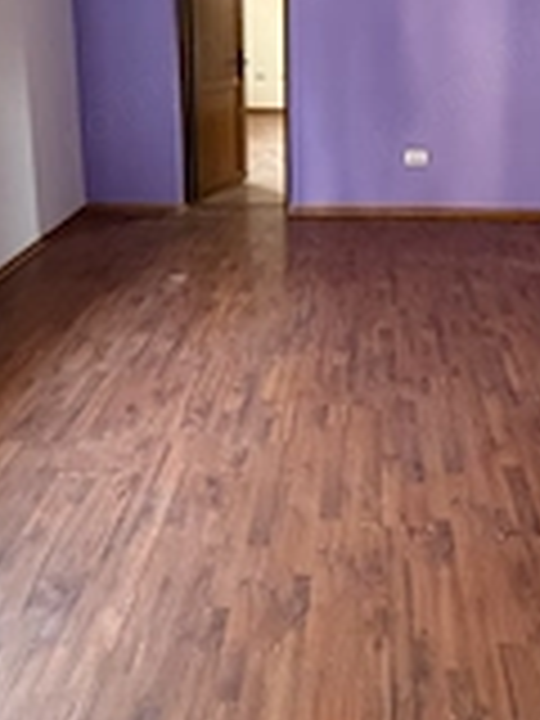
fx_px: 728
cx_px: 351
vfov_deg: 49.2
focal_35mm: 35
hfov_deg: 40.3
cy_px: 130
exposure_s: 1/60
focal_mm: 2.22
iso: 800
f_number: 2.2
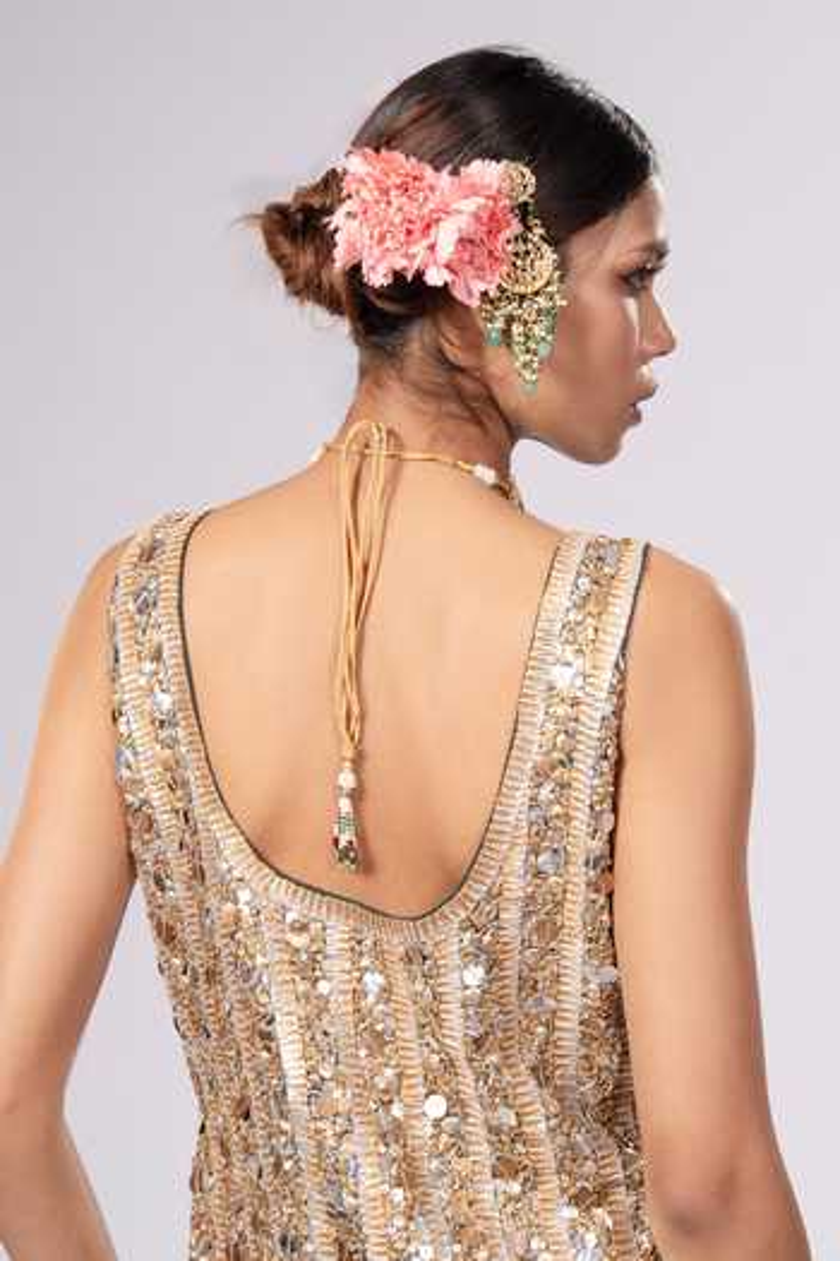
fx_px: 2345
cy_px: 630
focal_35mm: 67
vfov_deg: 30.1
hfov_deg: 20.3
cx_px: 420
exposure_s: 1/160
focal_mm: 45
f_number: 7.1
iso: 200
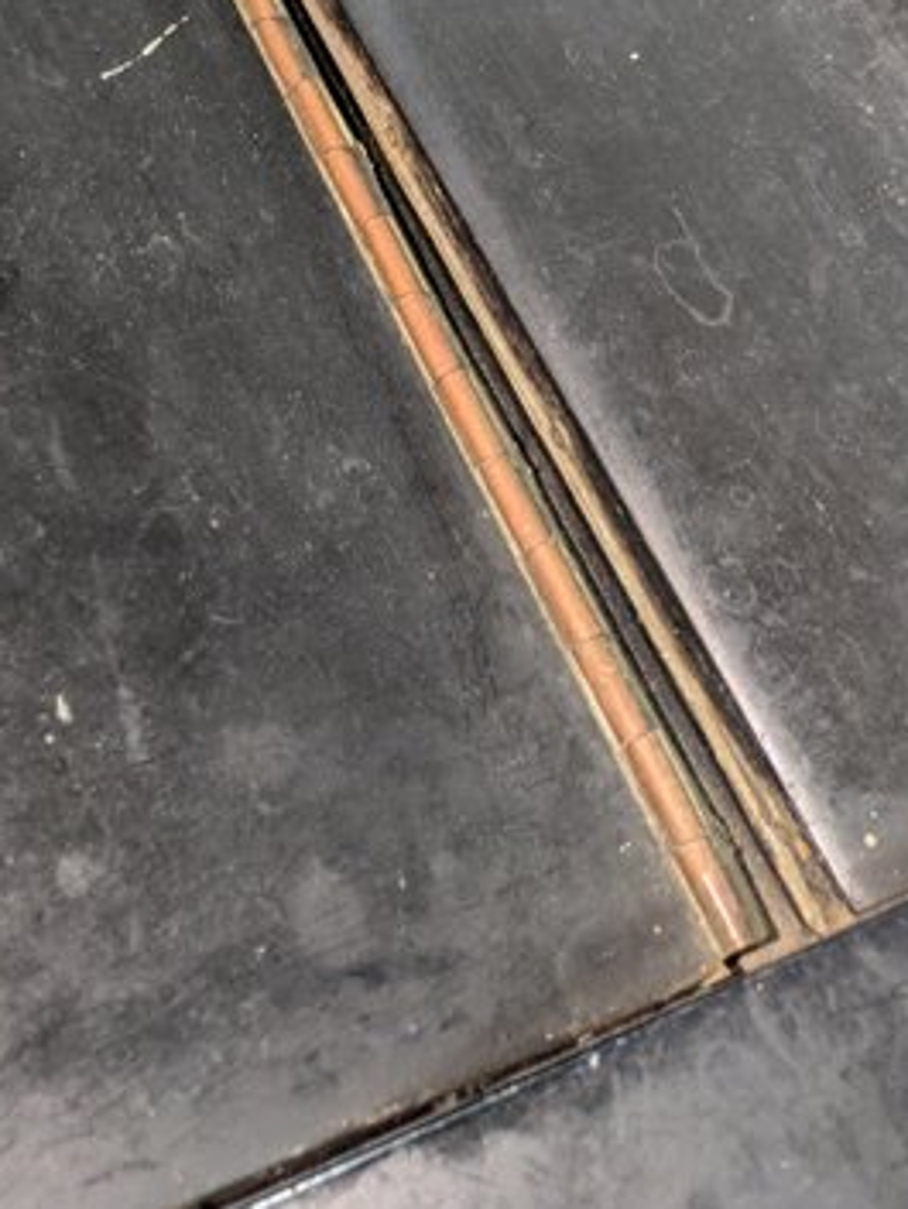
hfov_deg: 27.2
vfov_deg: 34.1
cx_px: 36
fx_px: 1783
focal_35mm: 51
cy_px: -7
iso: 268
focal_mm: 5.43
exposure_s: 1/25
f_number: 1.89
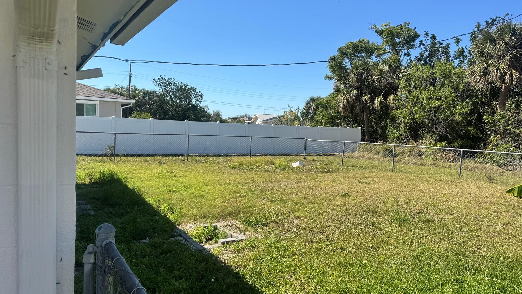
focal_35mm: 27
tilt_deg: -5.2
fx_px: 374
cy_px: 161
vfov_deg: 42.9
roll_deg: -1.7
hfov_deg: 69.8
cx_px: 269
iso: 80
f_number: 1.78
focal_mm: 6.76
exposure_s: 1/4310
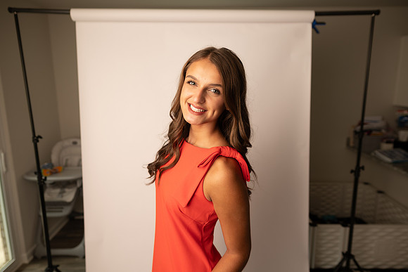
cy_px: 136
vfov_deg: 53.2
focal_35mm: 24
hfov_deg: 73.7
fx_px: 272
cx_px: 204
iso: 100
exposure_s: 1/160
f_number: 3.2
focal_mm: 24
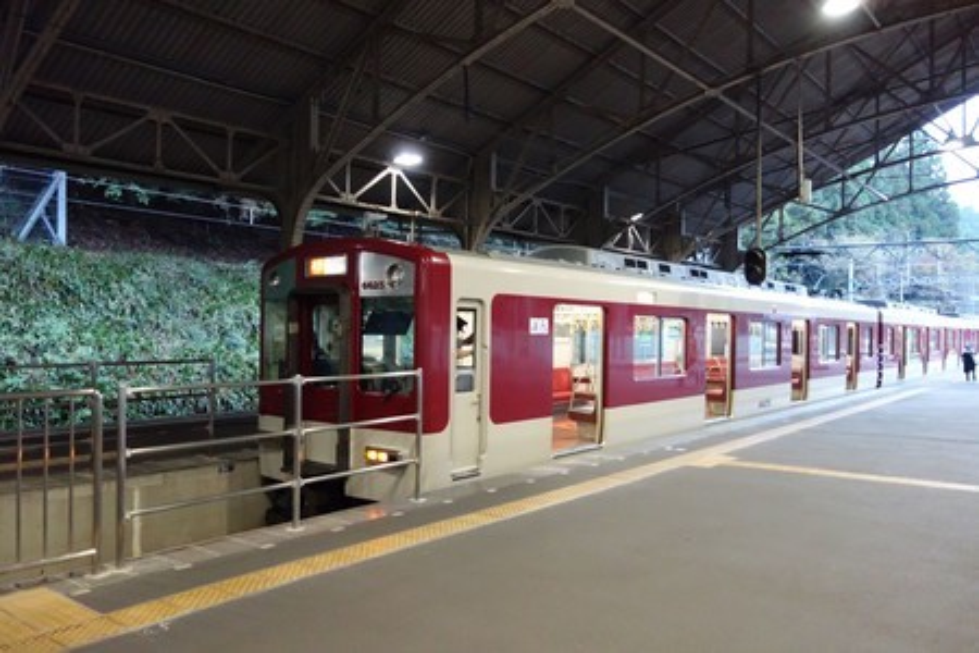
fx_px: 761
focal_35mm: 28
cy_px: 326
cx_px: 490
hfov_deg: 65.5
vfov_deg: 46.4
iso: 2000
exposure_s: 1/250
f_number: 1.8
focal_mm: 10.4
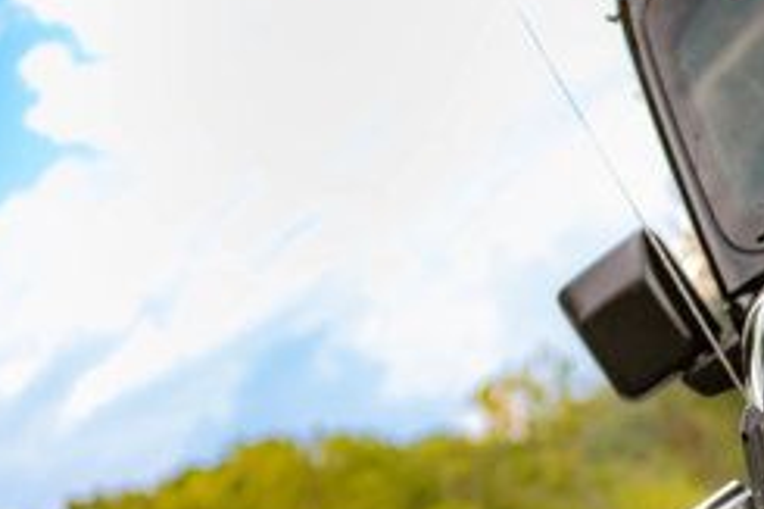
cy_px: 617
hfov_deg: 11.0
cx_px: 920
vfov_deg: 7.4
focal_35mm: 183
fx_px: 3881
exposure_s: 1/500
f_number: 4
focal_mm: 70
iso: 800
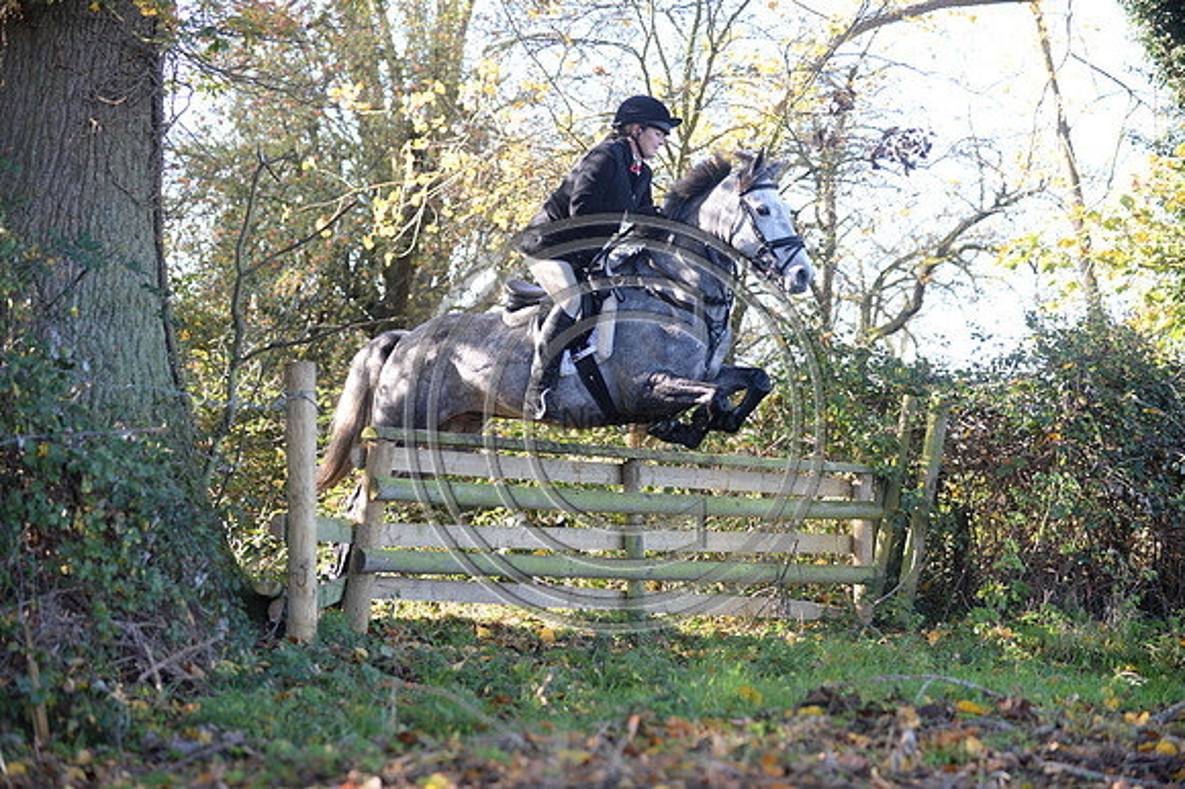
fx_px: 2303
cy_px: 394
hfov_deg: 28.9
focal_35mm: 70
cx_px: 592
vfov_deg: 19.4
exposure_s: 1/1000
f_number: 2.8
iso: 1000
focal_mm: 70
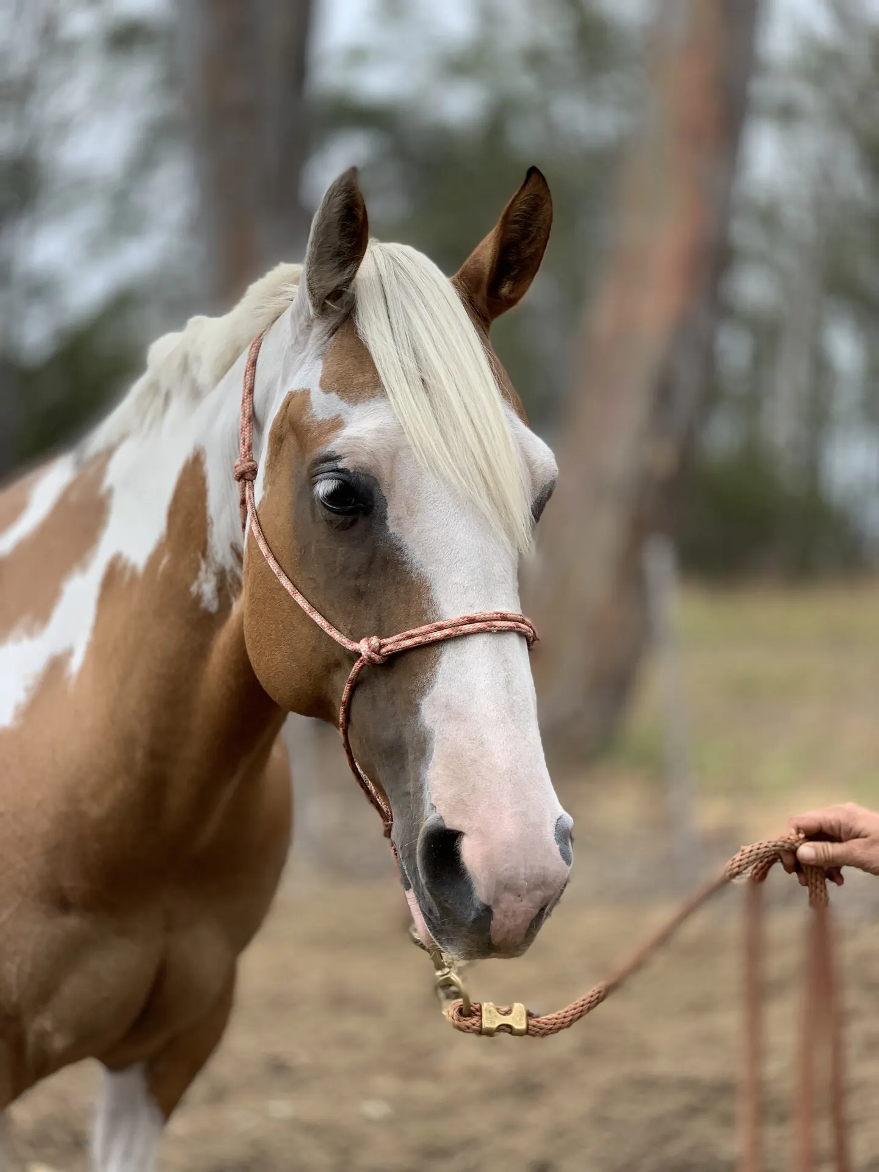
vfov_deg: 36.8
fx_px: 1761
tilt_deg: -2.0
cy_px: 586
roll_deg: -1.7
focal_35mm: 52
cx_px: 440
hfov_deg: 28.0
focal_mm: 6
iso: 32
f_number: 2.4
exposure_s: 1/122
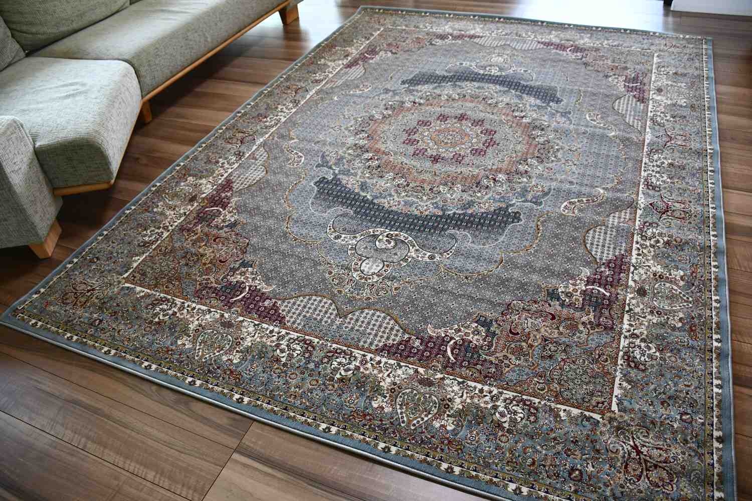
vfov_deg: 47.9
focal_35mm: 27
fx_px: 564
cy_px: 250
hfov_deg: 67.4
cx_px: 376
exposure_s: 1/160
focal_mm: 18
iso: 800
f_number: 3.5
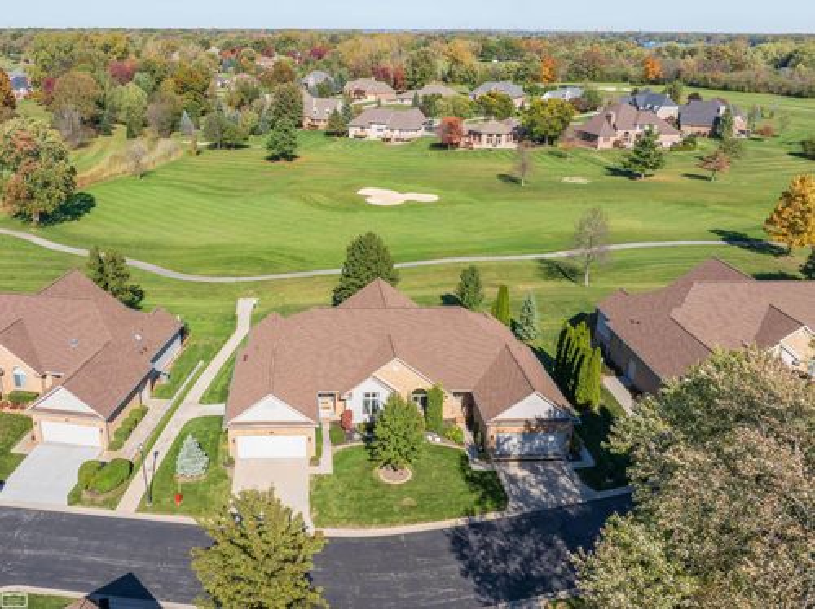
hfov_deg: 71.6
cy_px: 304
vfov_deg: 56.7
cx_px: 408
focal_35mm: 24
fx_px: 565
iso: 100
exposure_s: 1/640
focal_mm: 12.29
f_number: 5.6
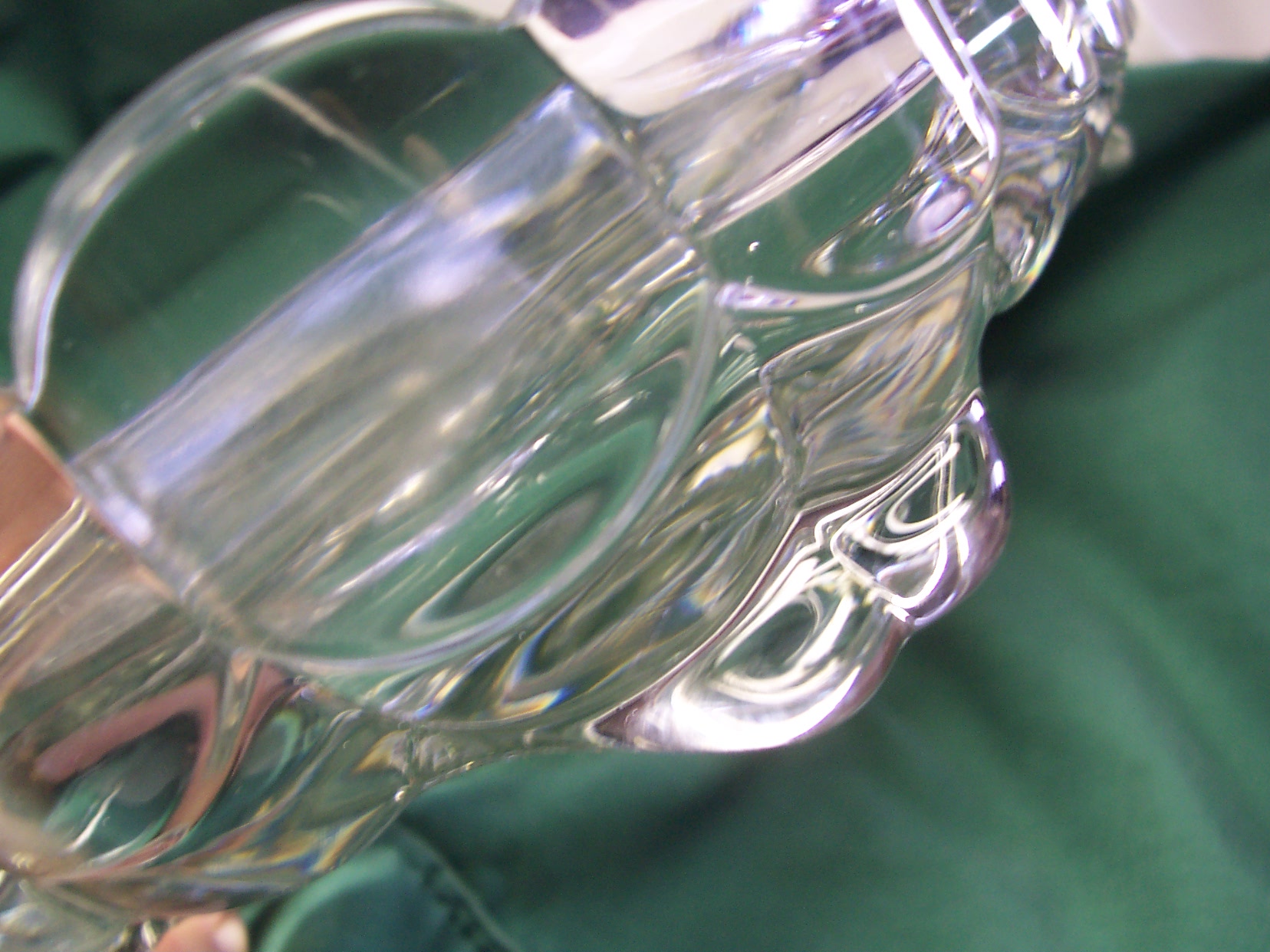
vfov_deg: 38.7
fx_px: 1357
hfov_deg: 50.1
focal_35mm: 37
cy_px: 476
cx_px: 635
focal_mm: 5.6
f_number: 2.8
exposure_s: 1/30
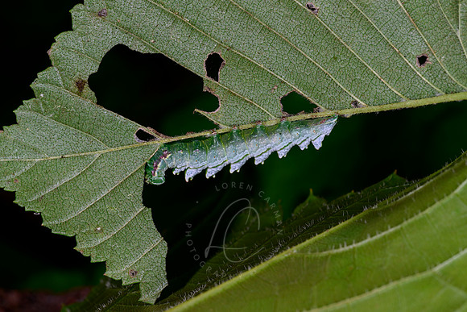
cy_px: 156
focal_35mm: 105
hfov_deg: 19.5
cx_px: 234
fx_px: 1362
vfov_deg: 13.0
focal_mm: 105
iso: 64
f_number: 25
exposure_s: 1/250
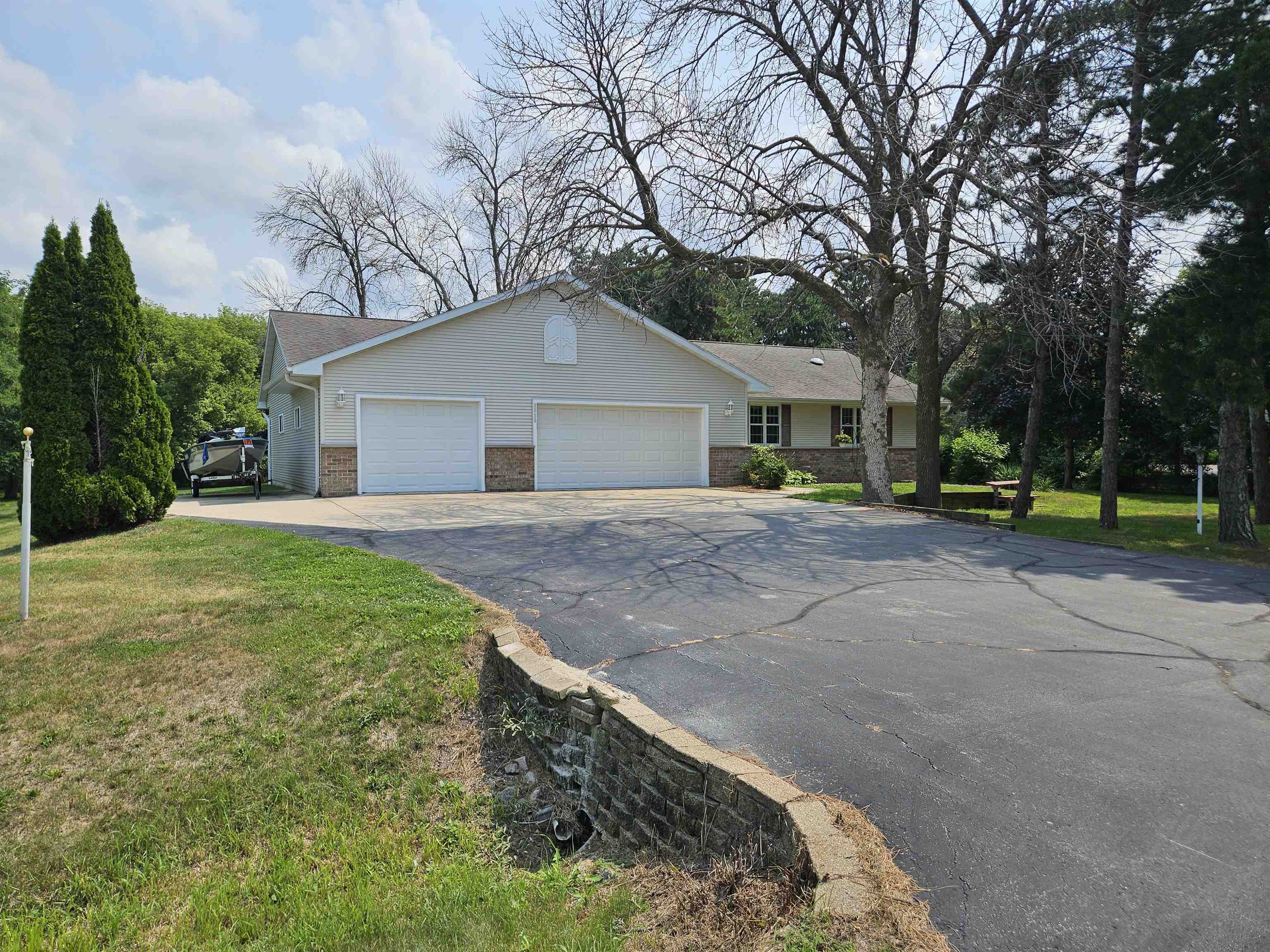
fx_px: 844
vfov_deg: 58.9
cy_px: 476
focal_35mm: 23
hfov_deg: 73.9
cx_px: 635
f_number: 1.8
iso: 25
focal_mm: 5.4
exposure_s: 1/2198
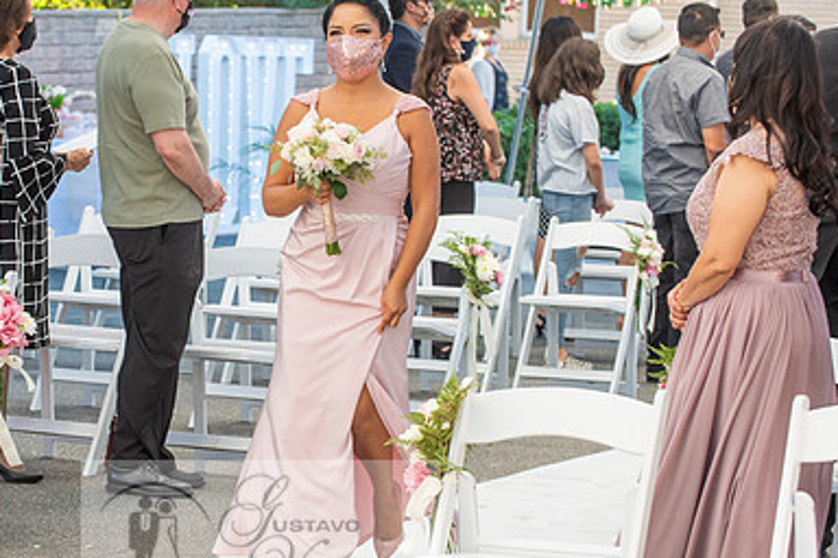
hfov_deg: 13.3
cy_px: 306
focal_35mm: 154
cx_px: 260
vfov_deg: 8.9
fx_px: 3584
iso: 640
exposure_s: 1/125
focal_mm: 102
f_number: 5.6
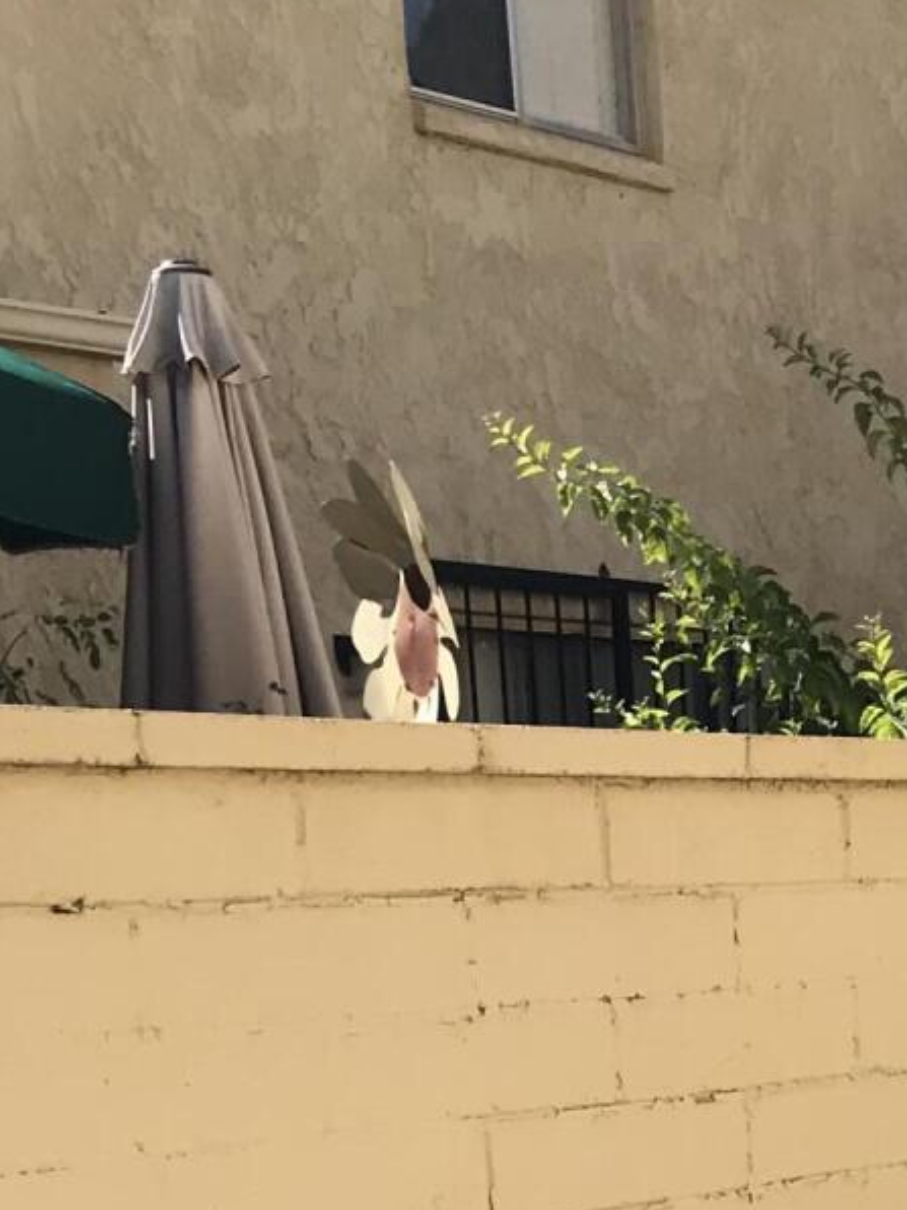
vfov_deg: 17.8
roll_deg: -4.0
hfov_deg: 14.5
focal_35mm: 94
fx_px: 3284
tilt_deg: -18.8
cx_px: 1422
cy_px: 2012
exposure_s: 1/1429
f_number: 1.8
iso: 20
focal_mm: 3.99
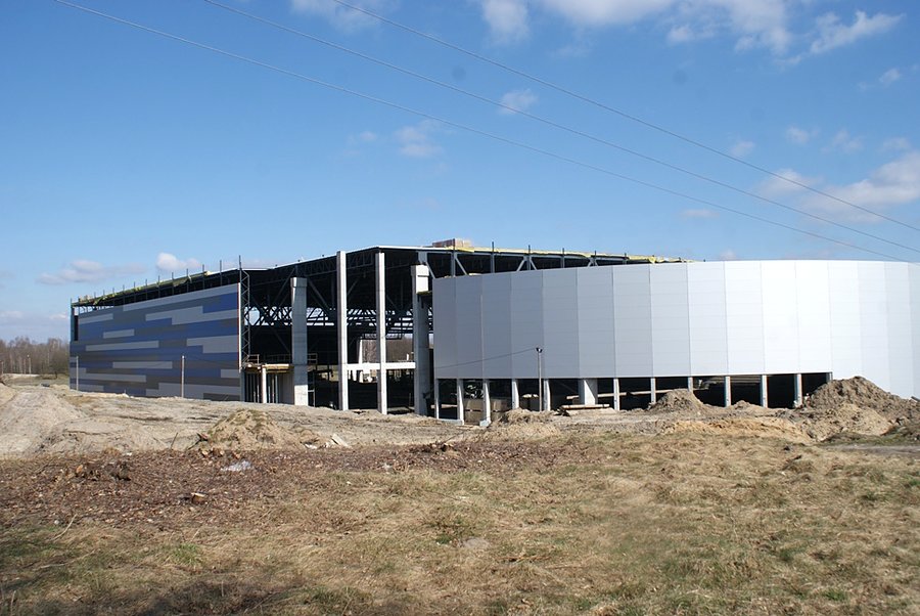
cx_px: 460
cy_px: 308
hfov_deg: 57.2
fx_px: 844
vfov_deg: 40.1
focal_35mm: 33
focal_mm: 22
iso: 100
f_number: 10
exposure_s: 1/250
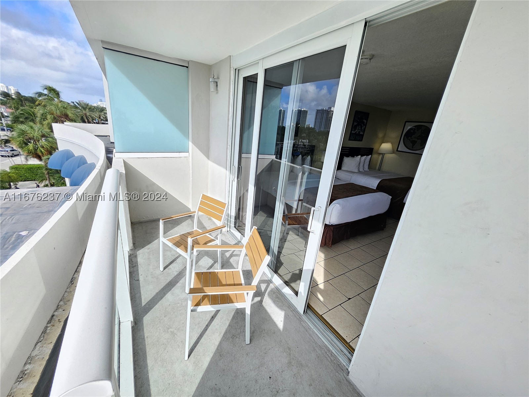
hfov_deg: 106.2
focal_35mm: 13
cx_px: 264
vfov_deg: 89.9
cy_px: 198
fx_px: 199
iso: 32
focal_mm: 1.74
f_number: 2.2
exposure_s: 1/258
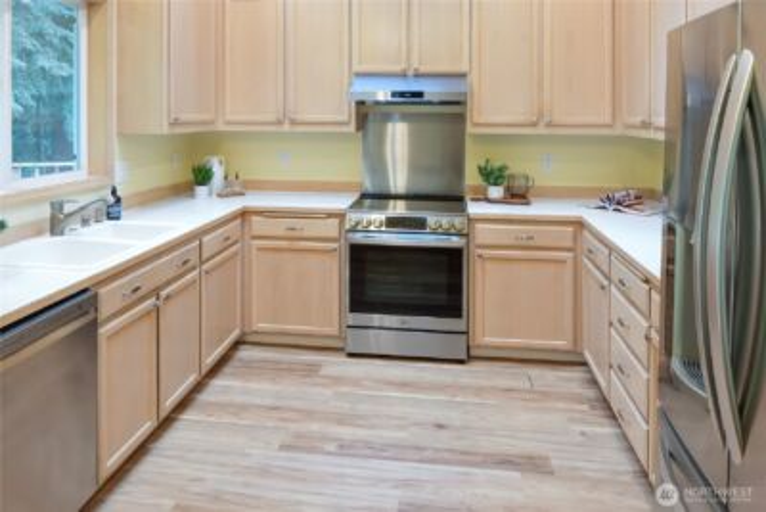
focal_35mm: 22
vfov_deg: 56.2
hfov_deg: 77.3
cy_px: 256
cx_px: 383
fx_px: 479
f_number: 13
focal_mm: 15
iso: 125
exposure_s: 1.3
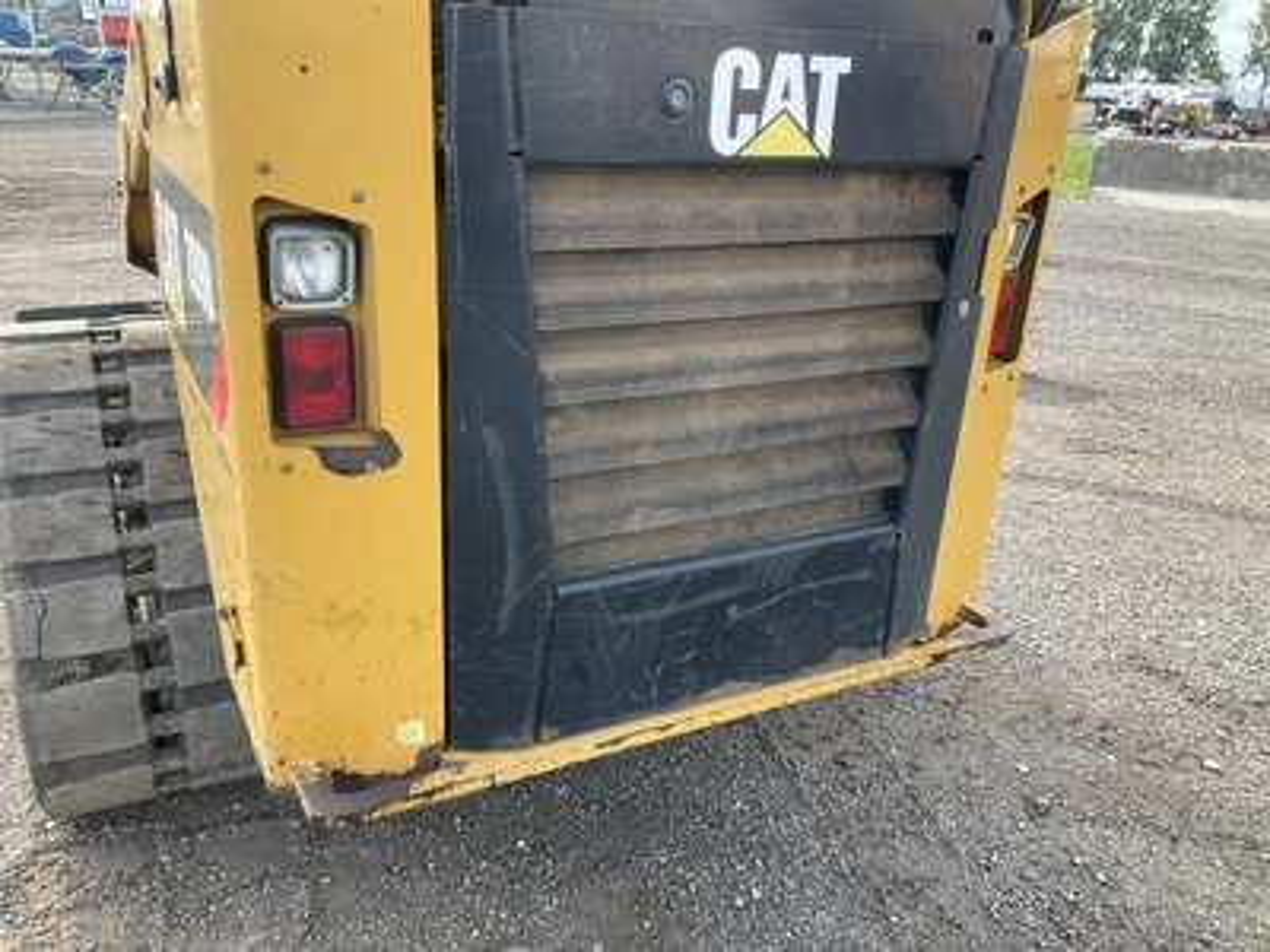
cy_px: 476
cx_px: 635
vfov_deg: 48.2
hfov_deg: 61.7
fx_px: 1064
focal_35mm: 29
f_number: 1.8
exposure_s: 1/145
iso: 20
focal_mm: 3
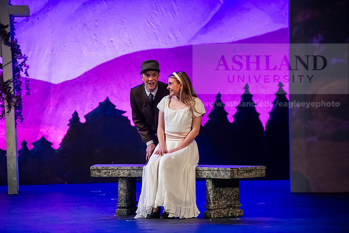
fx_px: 1600
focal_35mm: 165
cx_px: 174
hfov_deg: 12.4
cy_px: 116
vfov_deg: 8.3
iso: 4000
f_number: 2.8
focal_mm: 165
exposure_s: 1/200
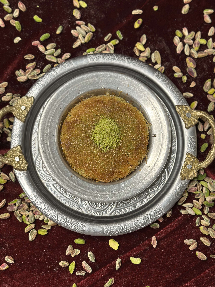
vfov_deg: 39.7
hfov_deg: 30.3
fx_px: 398
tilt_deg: -79.7
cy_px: 144
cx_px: 108
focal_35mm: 48
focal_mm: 6.86
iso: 64
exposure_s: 1/50
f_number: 1.78
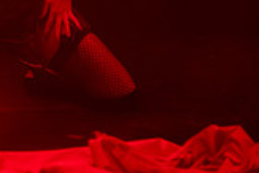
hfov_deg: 8.1
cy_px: -106
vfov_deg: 5.5
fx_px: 1793
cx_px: -148
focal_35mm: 249
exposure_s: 1/200
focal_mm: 70
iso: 3200
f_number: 4
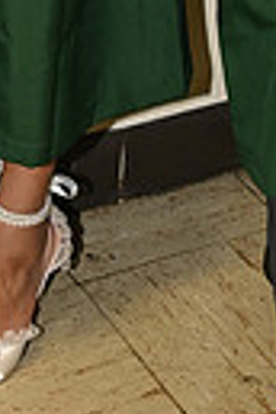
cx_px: 141
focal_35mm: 155
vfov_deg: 11.5
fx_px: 1785
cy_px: -485
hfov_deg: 8.8
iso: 1600
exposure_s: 1/60
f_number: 5.6
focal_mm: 34.5
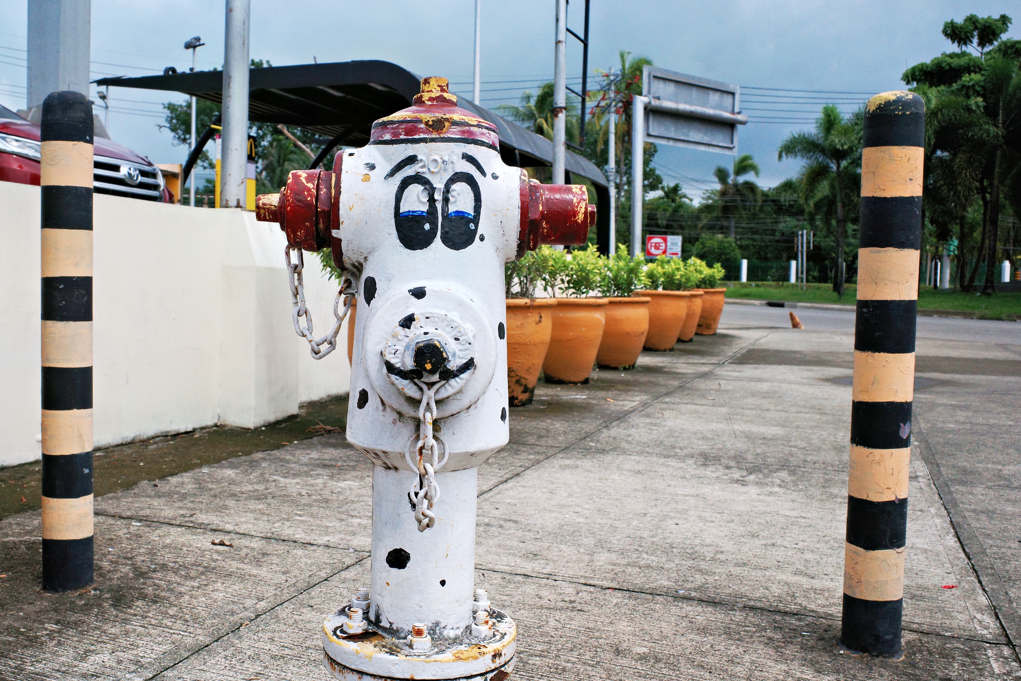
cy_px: 333
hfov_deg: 55.5
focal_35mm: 34
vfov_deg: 38.9
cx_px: 421
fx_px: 964
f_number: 7.1
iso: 640
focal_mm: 18.3
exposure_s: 1/2500
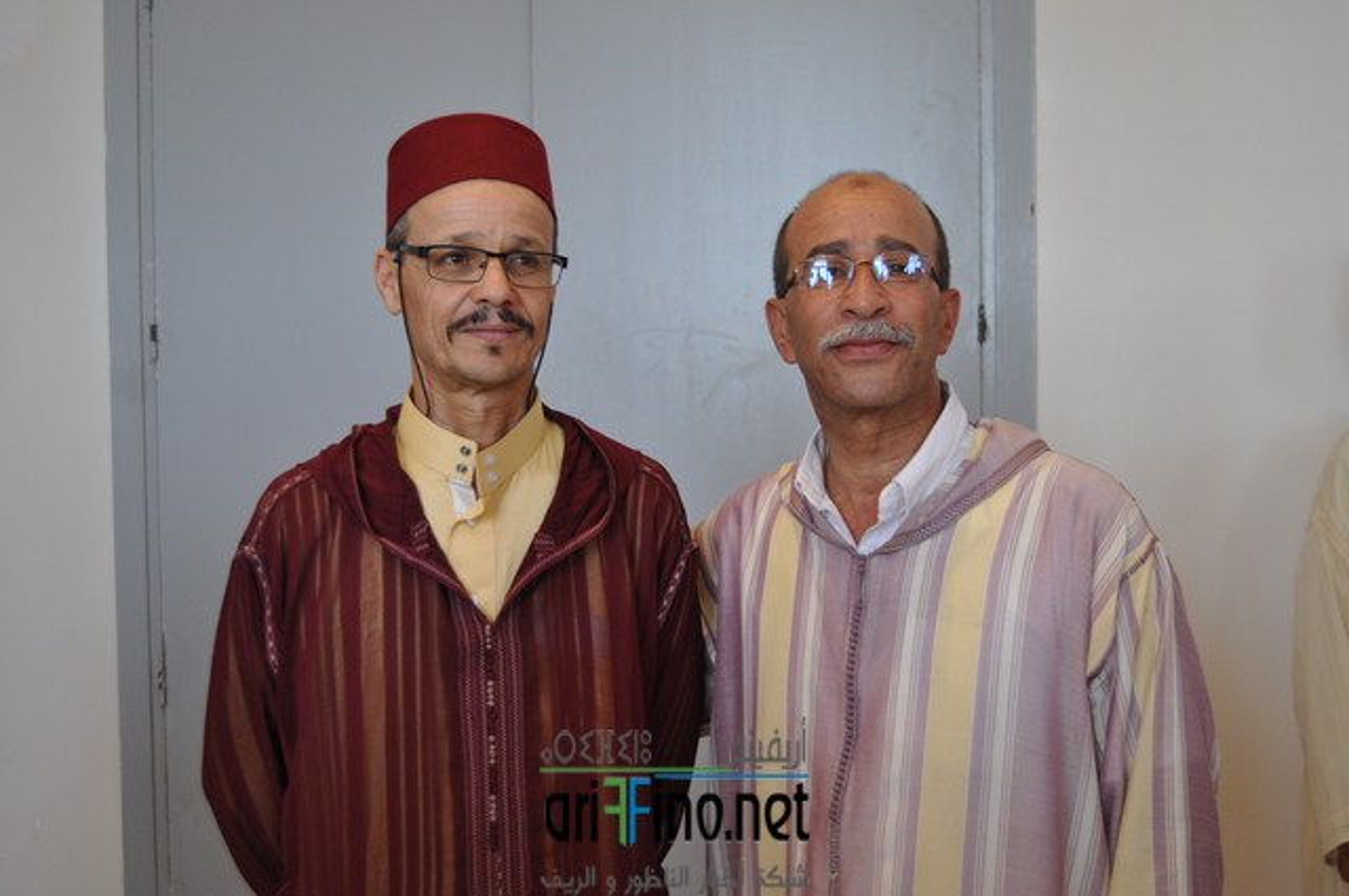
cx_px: 674
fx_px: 1684
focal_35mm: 45
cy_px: 448
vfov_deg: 29.8
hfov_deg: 43.7
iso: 720
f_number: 4.2
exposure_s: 1/60
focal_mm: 30
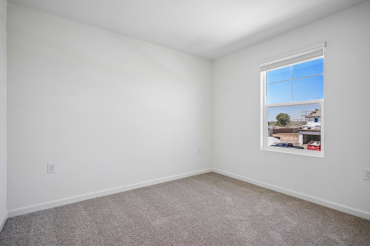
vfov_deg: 70.4
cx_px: 185
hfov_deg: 93.3
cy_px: 123
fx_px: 175
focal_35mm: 17
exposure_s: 1/30
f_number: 8
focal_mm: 17
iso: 250
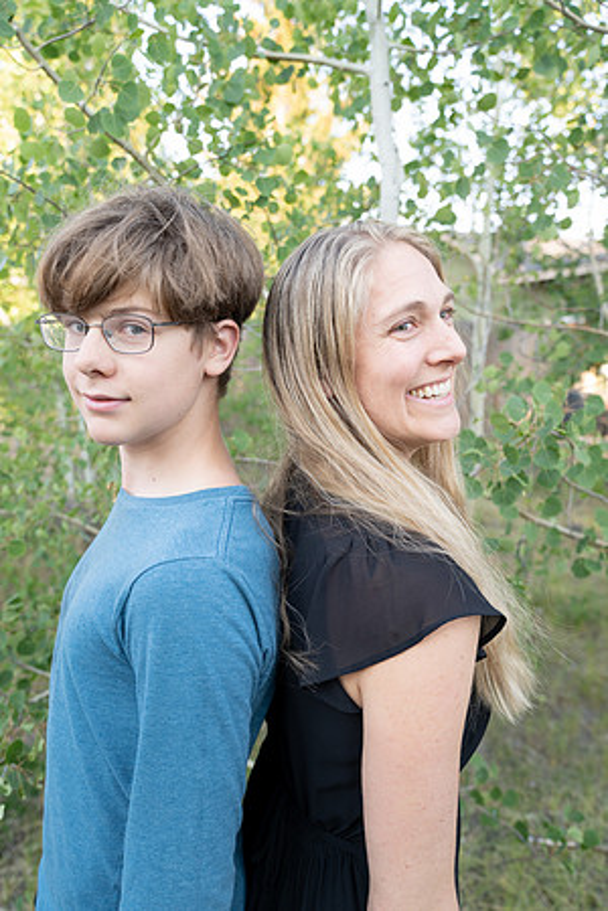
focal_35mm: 27
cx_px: 304
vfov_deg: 67.4
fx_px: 684
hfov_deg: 47.9
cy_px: 456
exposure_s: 1/160
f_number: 3.5
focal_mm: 27
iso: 320
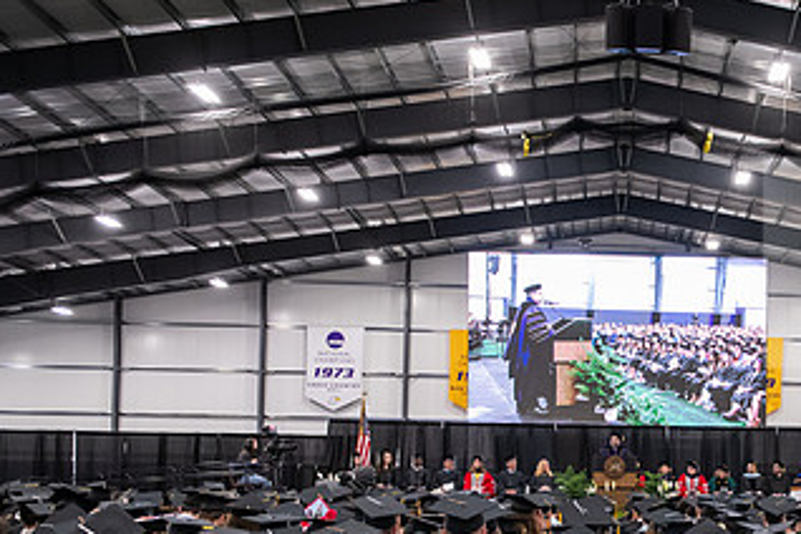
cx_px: 688
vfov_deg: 25.8
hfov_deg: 36.9
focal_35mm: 51
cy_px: 462
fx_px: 1135
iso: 2500
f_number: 3.2
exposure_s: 1/200
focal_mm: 28
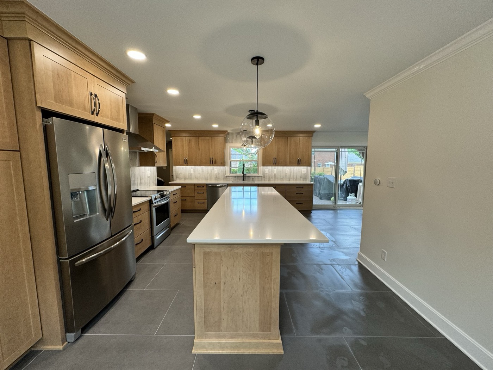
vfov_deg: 85.7
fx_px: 199
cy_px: 185
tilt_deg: -7.1
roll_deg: -0.4
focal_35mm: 14
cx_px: 246
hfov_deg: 102.1
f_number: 2.2
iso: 100
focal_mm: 2.22
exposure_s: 1/120
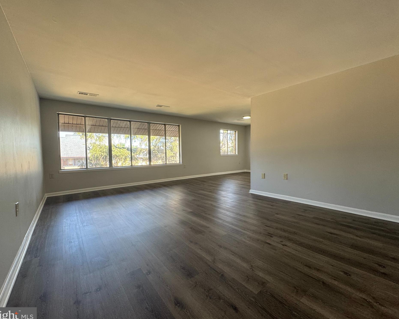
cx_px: 202
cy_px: 161
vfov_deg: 84.0
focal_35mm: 15
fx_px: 177
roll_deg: +0.3
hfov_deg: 96.8
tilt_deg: -3.4
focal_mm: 2.22
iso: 160
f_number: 2.2
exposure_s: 1/99
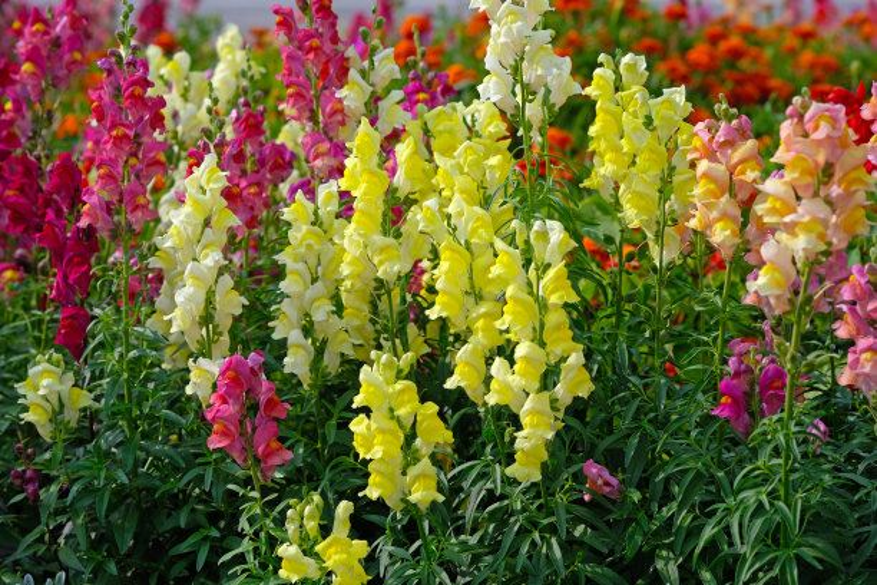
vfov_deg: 15.2
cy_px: 292
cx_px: 438
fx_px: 2192
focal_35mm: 90
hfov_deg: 22.6
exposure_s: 1/420
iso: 200
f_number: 6.4
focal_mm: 60
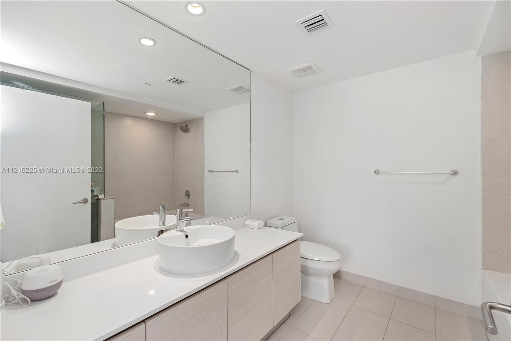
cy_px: 170
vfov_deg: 77.3
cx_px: 256
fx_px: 213
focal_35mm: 15
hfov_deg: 100.4
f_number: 8
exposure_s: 1/4
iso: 100
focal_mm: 10
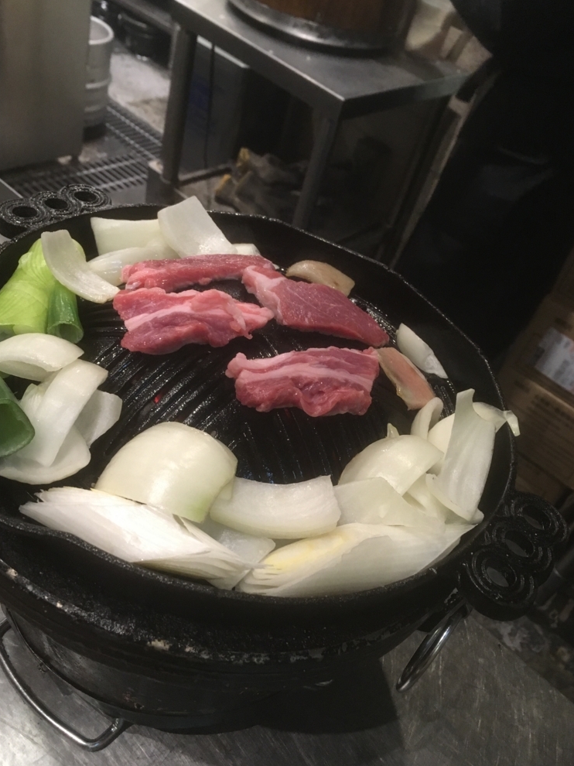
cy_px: 374
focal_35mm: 30
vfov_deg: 60.0
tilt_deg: -40.0
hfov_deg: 46.8
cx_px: 285
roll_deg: -18.3
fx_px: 664
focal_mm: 4.15
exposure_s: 1/17
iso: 200
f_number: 2.2
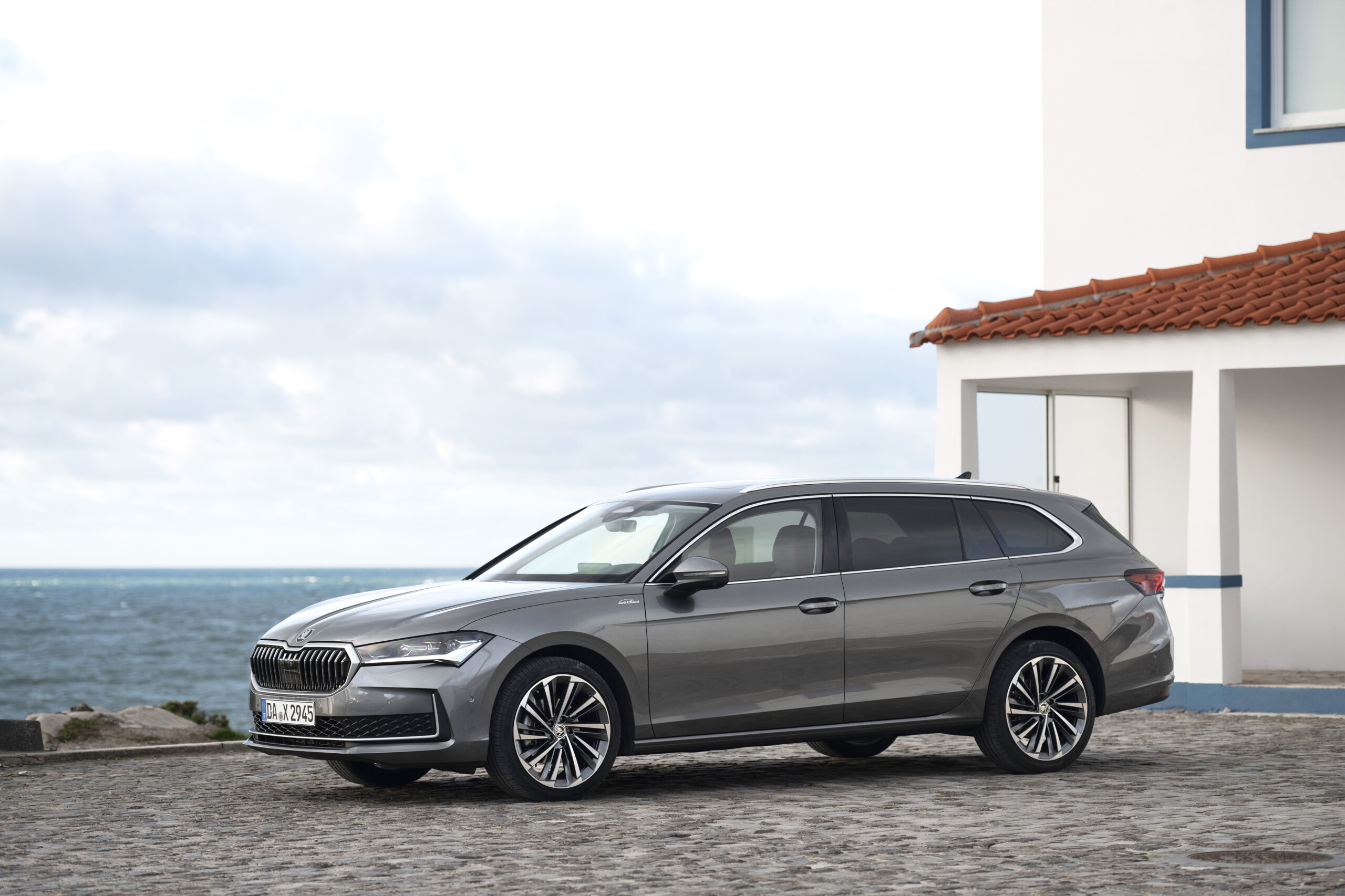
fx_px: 3810
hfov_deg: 20.0
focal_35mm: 102
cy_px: 448
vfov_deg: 13.4
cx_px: 672
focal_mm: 102
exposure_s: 1/200
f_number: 3.5
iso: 200
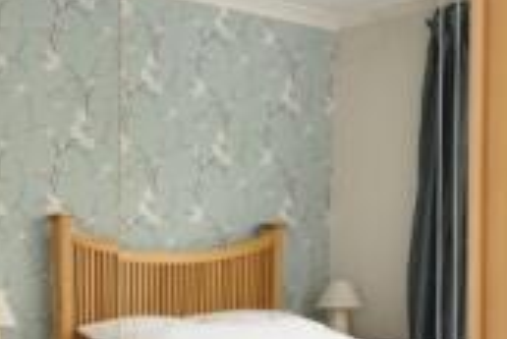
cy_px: 245
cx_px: -189
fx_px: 803
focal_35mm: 57
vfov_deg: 23.6
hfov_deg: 27.7
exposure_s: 1/25
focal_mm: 10
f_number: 4
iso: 200
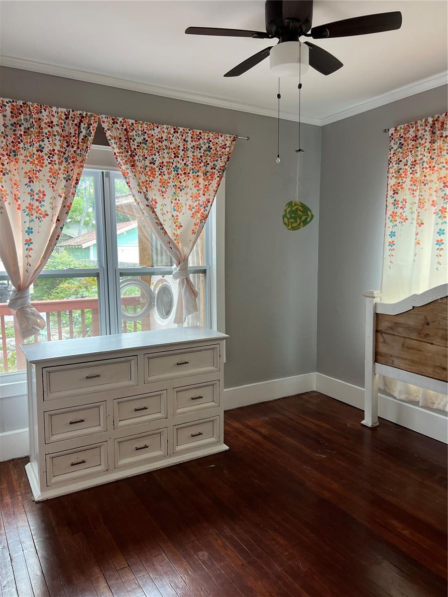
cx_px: 224
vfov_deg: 67.3
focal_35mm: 26
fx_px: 449
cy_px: 298
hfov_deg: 53.1
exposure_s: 1/120
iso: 125
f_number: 1.5
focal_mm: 5.7
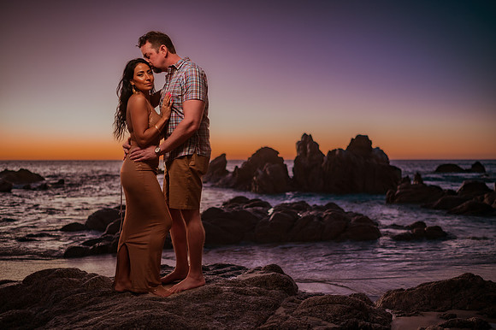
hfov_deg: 53.9
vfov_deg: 37.4
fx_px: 487
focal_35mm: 35
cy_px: 165
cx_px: 248
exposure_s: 1/200
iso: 400
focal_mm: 35
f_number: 1.8
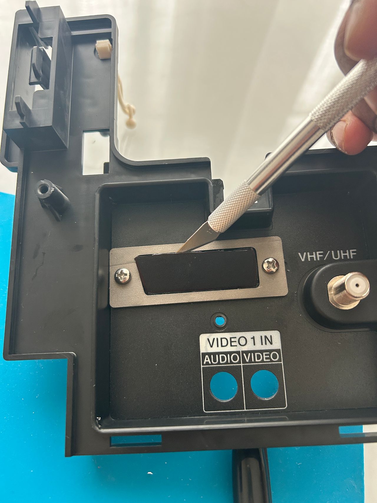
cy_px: 252
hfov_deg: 53.1
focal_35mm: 26
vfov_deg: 67.3
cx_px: 188
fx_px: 378
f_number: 1.5
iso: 125
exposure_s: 1/120
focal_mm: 5.7
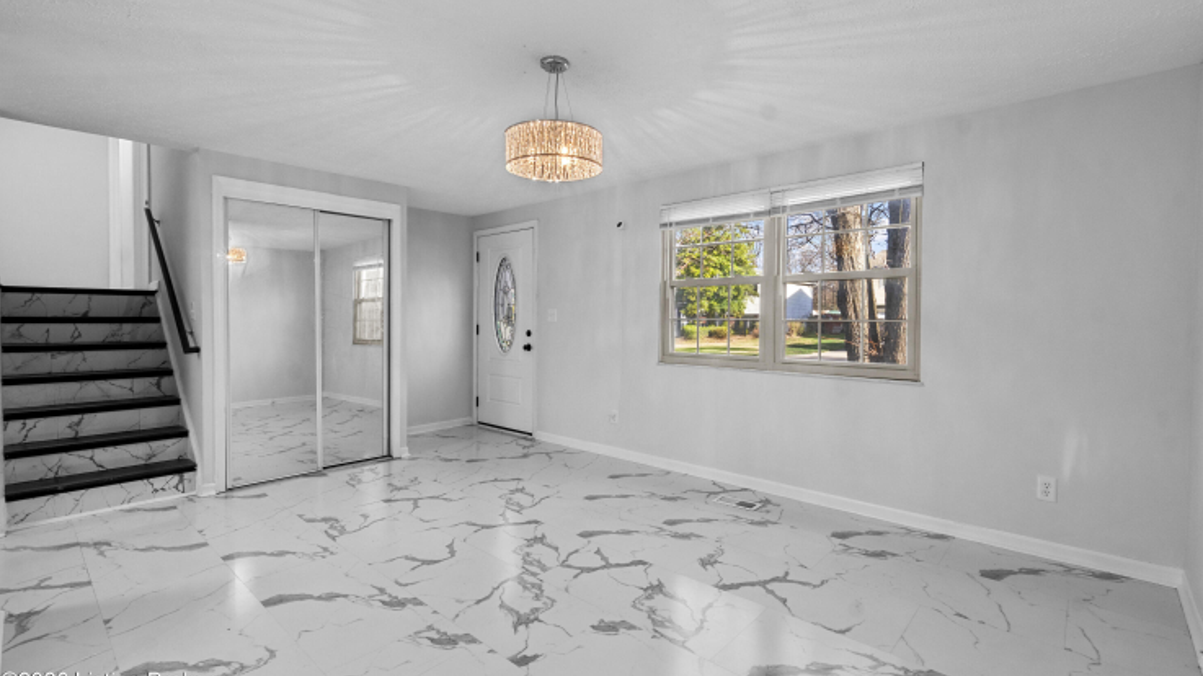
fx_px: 510
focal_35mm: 16
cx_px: 610
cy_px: 310
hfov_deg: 99.4
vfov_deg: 66.9
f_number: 11
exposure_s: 1/4
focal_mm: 10
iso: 400
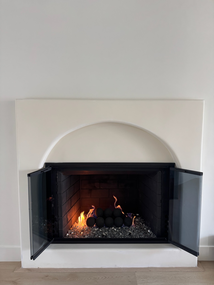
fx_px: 198
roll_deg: +0.2
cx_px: 107
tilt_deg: -3.6
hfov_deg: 56.8
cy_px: 142
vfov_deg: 71.6
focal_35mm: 24
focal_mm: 6.76
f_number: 1.78
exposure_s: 1/103
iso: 200
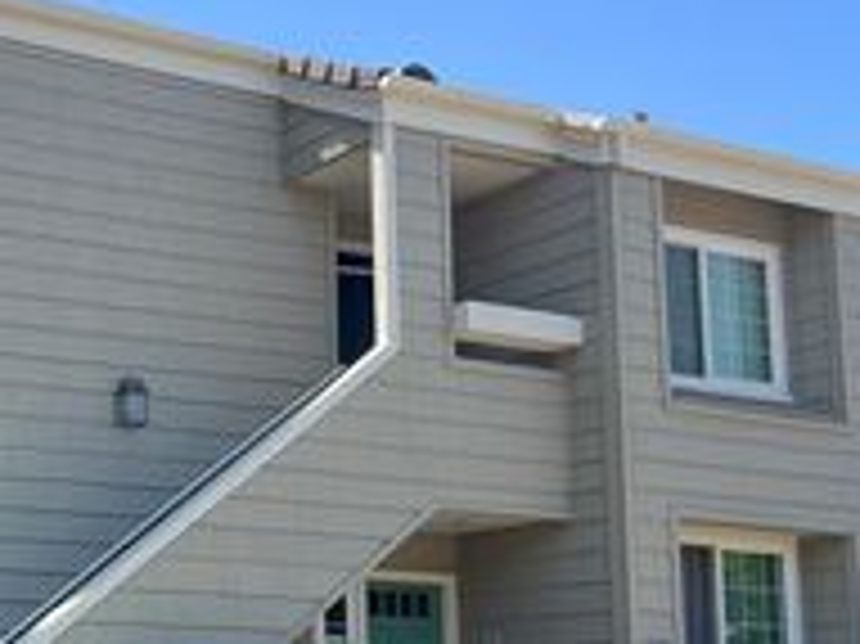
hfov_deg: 26.2
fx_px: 1688
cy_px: 516
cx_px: -99
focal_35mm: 68
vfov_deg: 21.3
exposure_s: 1/982
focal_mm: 5.7
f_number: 1.5
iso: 50
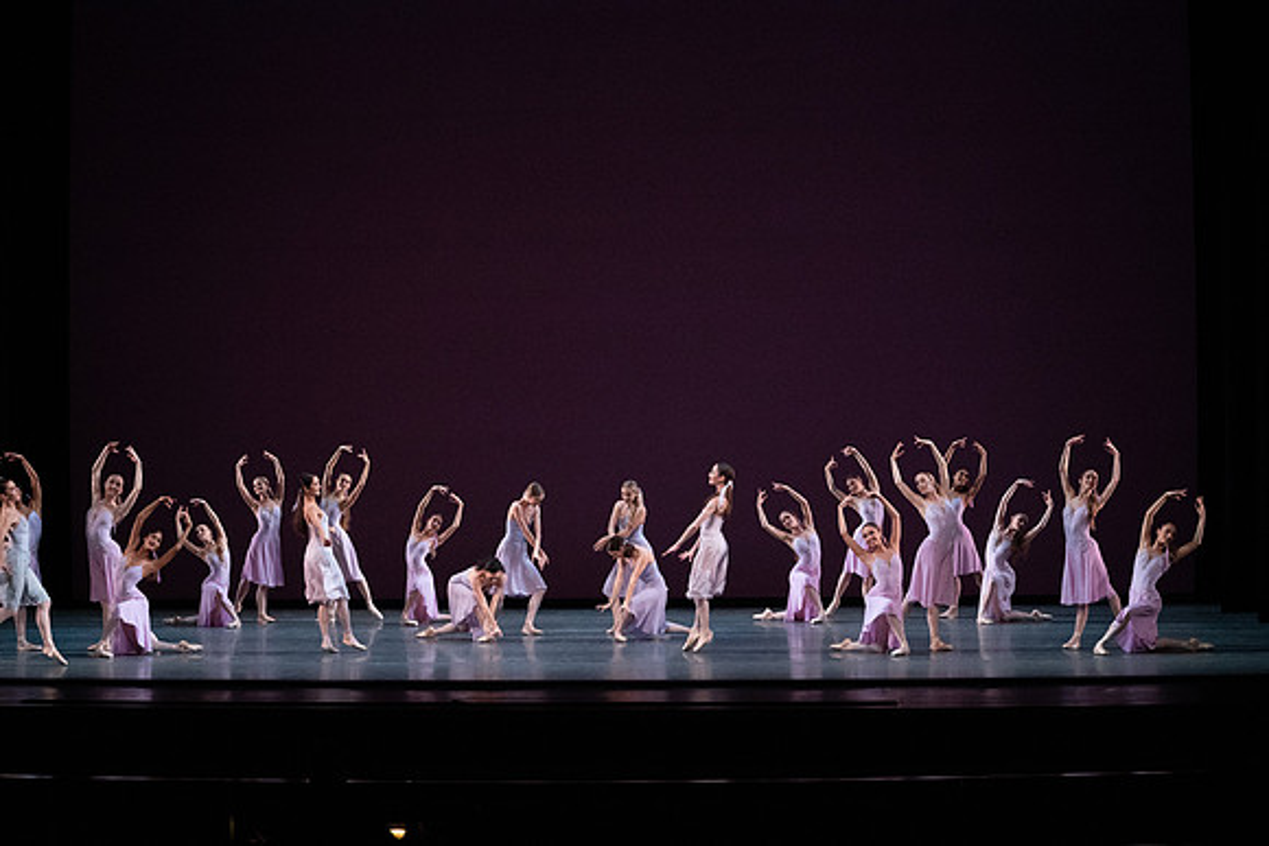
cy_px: 423
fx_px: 2468
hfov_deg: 28.8
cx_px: 634
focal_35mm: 70
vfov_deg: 19.5
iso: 12800
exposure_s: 1/400
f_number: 9
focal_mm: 70
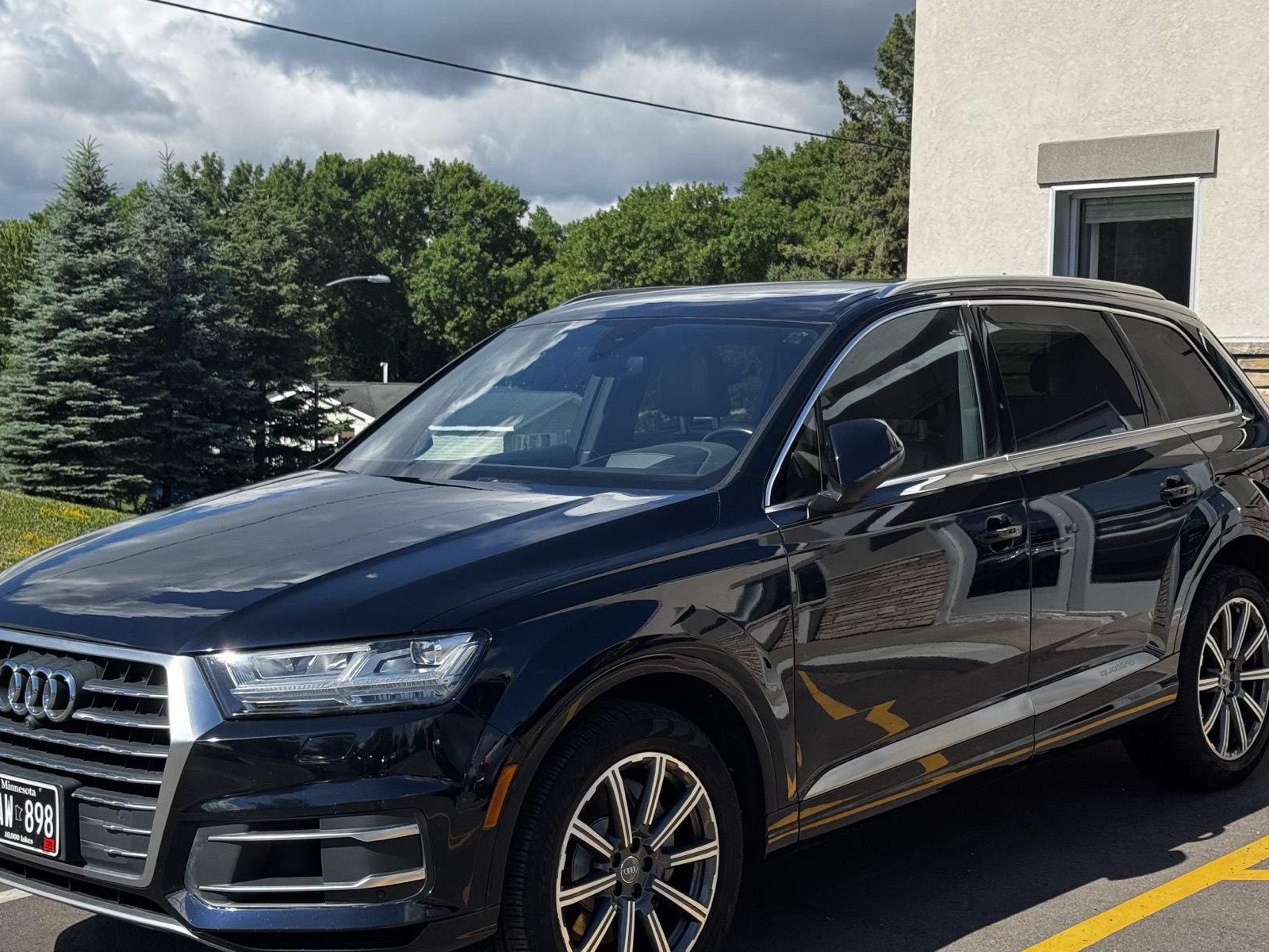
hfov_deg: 35.5
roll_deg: +0.0
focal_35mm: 54
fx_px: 1980
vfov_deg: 27.0
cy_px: 513
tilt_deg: -4.9
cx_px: 615
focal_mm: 6.76
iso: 64
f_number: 1.78
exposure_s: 1/2611
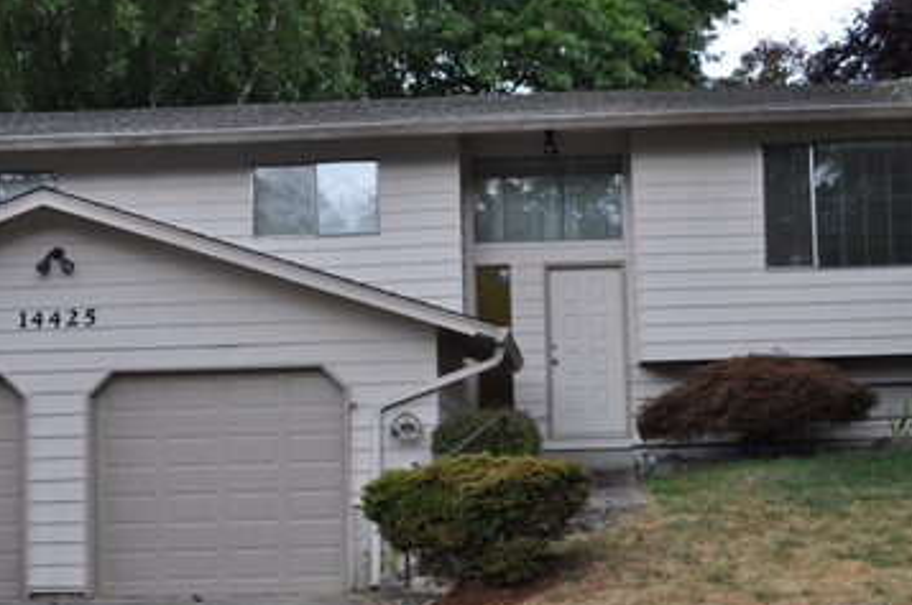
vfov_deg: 24.1
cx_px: 524
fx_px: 1417
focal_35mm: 56
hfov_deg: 35.6
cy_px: 383
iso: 400
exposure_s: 1/100
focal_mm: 26
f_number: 5
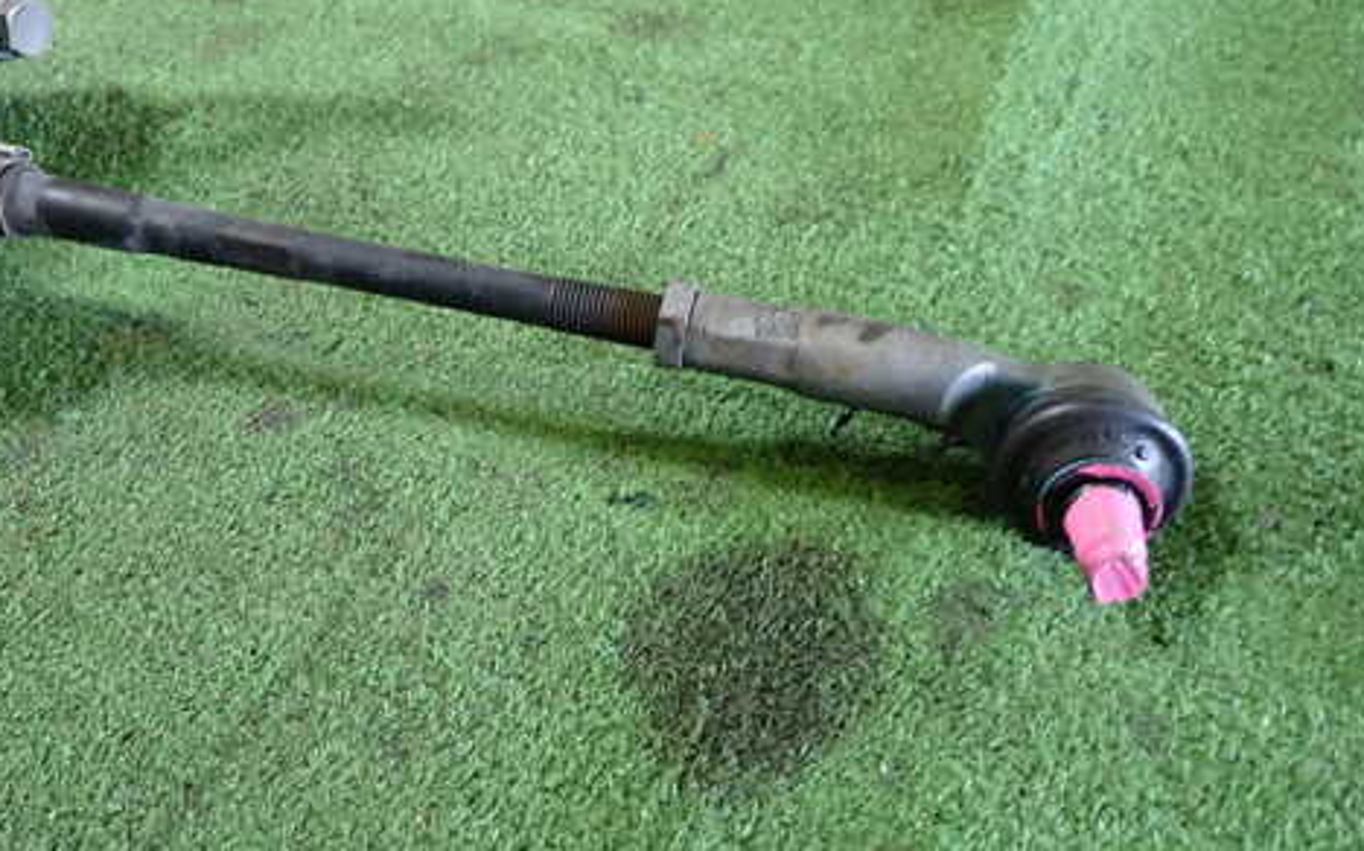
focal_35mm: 34
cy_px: 321
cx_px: 577
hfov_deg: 56.5
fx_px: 1263
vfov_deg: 37.0
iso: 250
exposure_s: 1/30
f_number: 2
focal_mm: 4.5
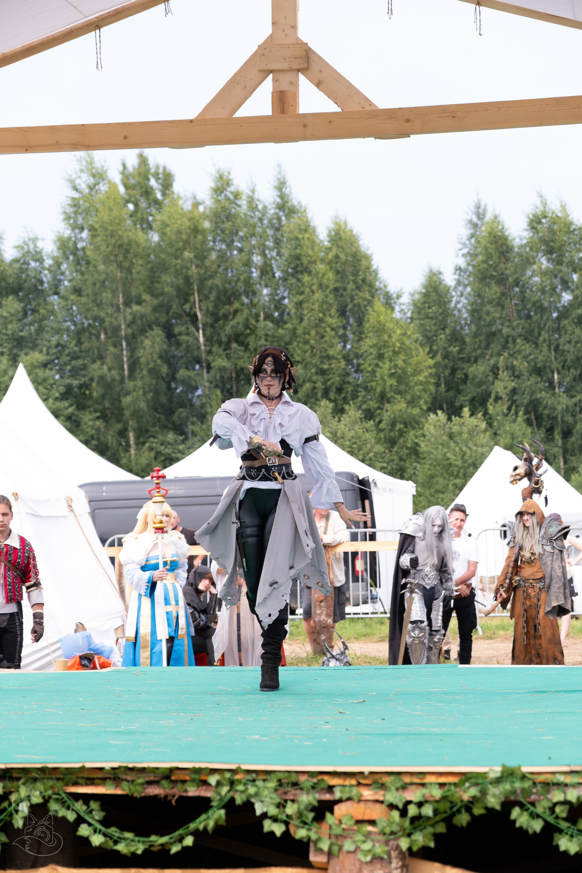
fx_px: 2013
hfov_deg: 16.5
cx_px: 291
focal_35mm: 83
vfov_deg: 24.5
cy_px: 436
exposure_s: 1/1000
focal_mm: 55
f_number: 3.6
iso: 320
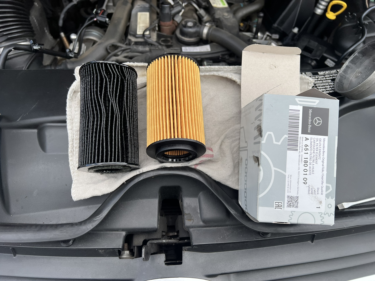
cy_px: 140
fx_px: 282
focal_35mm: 26
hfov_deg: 67.3
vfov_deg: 53.1
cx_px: 188
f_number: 1.5
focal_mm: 5.7
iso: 50
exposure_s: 1/1311
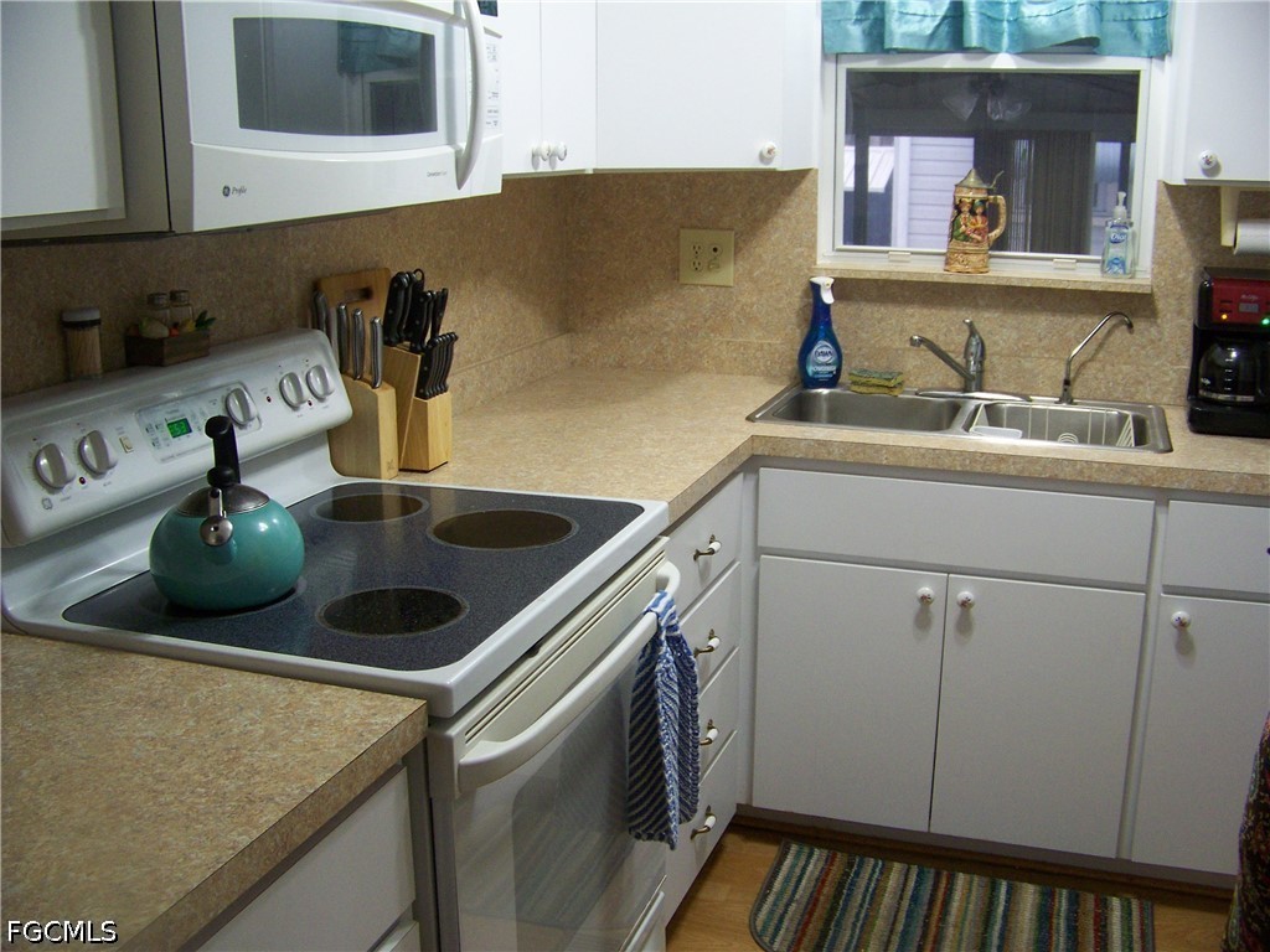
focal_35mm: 36
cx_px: 635
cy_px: 476
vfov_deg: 39.7
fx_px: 1321
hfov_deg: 51.4
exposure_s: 1/30
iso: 160
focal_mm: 5.85
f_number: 2.8
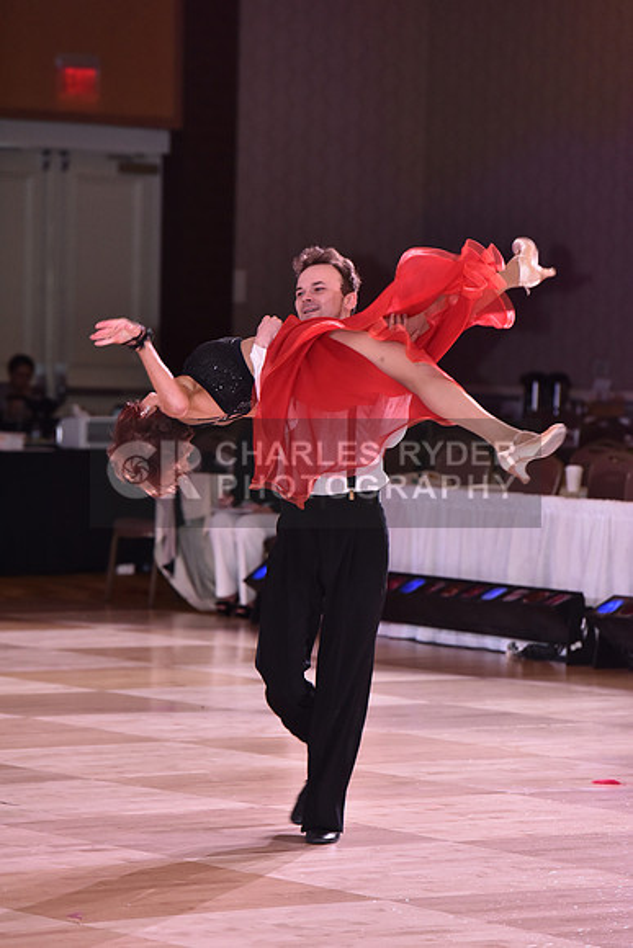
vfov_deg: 10.8
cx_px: 316
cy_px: 474
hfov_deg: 7.2
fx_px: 5008
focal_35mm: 190
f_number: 5
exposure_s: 1/250
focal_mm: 190
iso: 2000
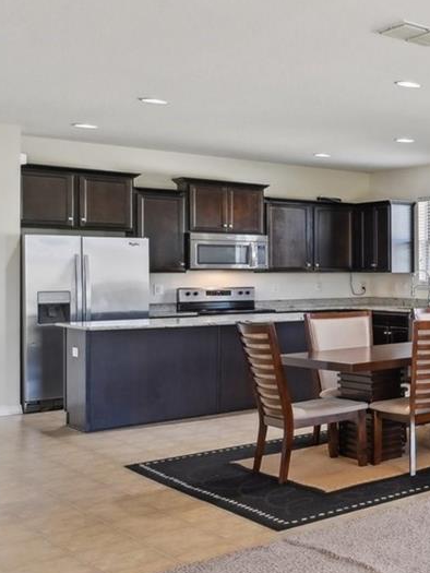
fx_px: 679
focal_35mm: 41
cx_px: 811
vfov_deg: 45.8
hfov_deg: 20.8
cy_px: 278
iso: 400
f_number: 8
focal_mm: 14
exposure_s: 1/30
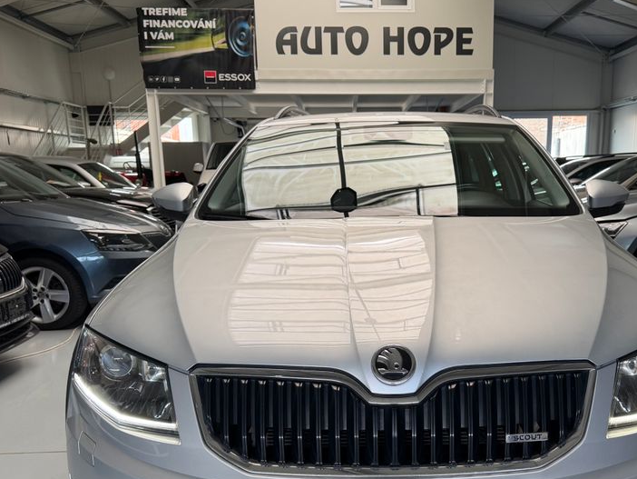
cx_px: 392
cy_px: 329
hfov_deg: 52.1
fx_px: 644
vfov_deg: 40.1
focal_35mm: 35
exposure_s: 1/121
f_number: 1.78
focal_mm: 6.76
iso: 100
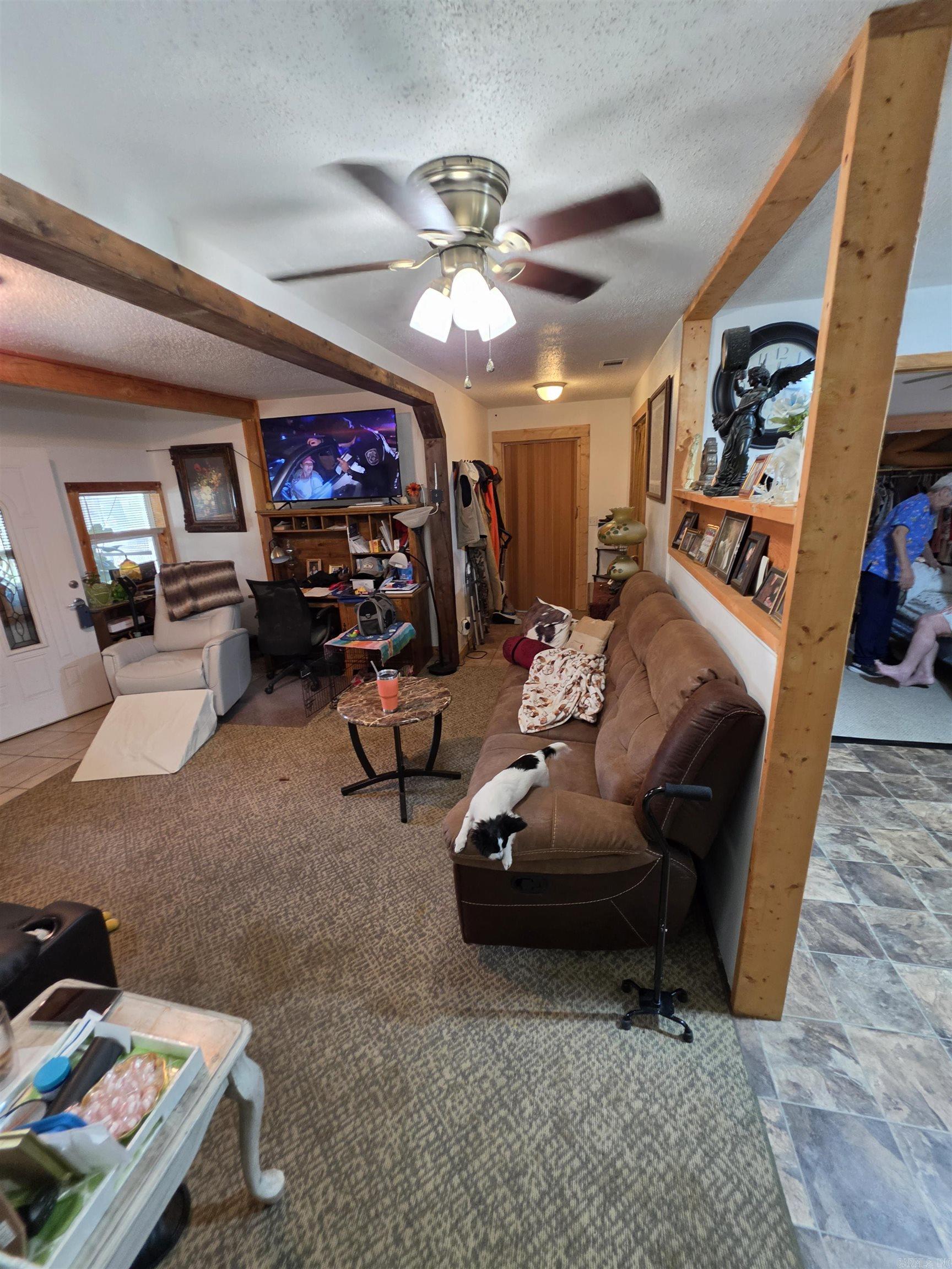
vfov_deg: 106.2
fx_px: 477
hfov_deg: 89.9
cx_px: 476
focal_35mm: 13
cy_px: 634
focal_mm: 2.2
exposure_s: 1/60
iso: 200
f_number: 1.9
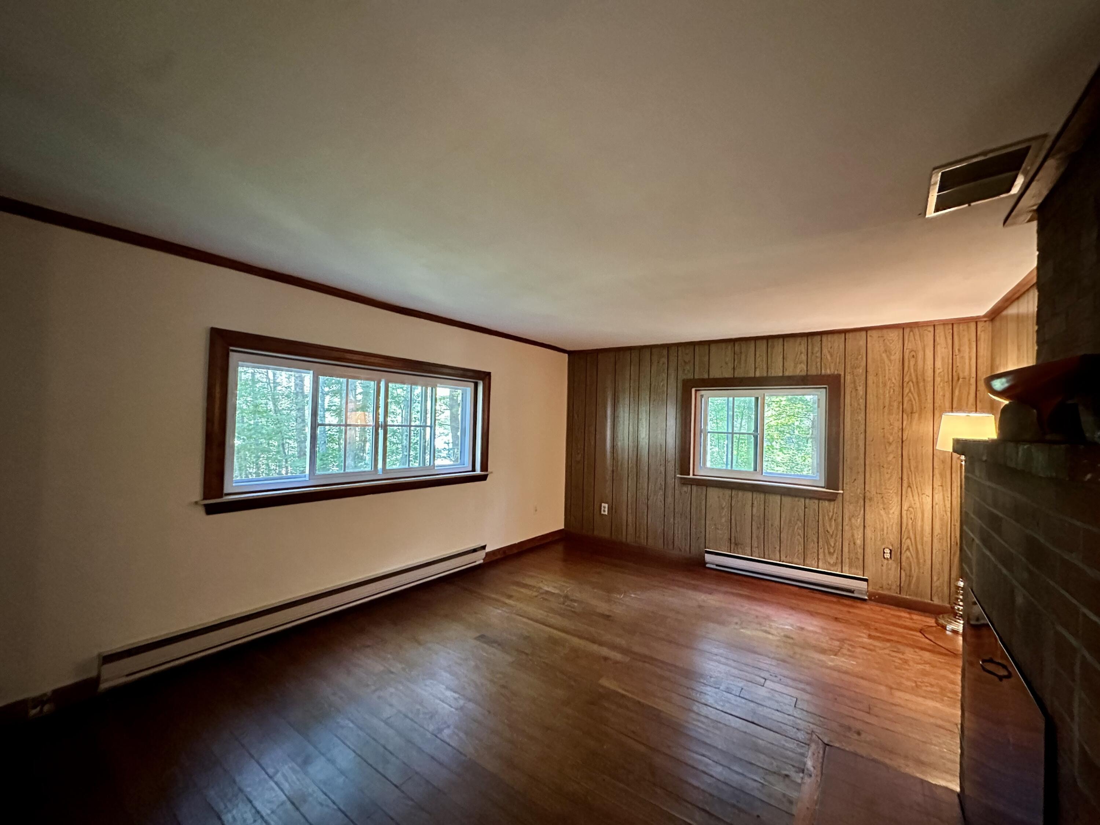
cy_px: 412
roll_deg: -2.4
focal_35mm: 14
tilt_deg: +0.7
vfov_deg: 85.7
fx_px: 445
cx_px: 550
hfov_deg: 102.1
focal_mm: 2.22
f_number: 2.2
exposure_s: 1/60
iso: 1000
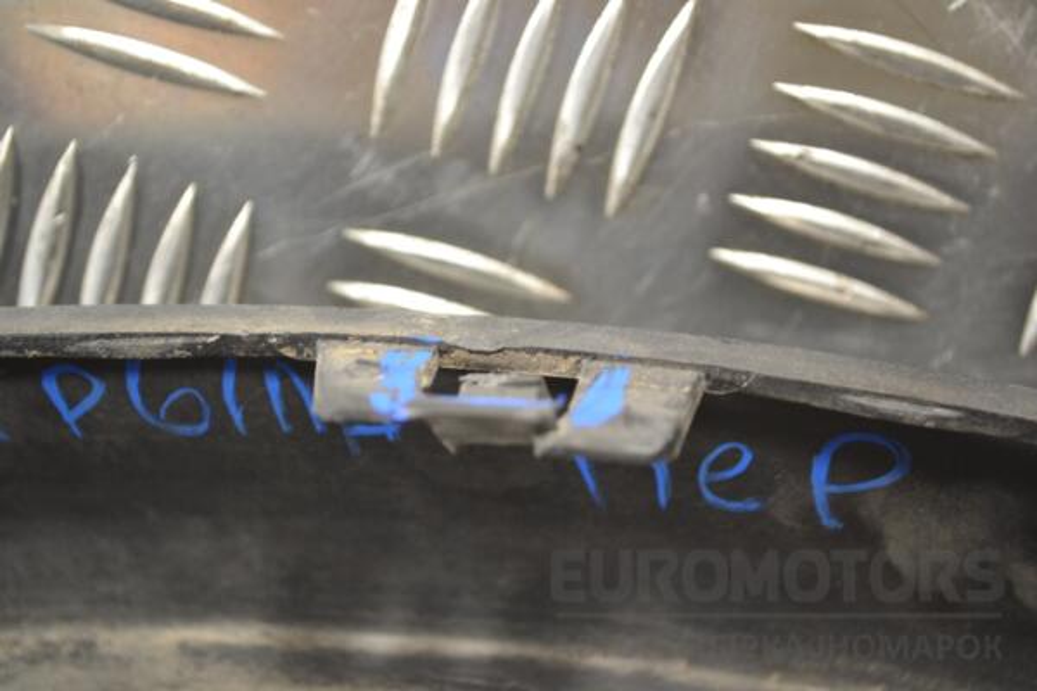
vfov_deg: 19.7
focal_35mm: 69
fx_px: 1987
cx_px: 518
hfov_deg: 29.2
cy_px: 346
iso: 450
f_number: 5.3
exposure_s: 1/30
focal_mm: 46
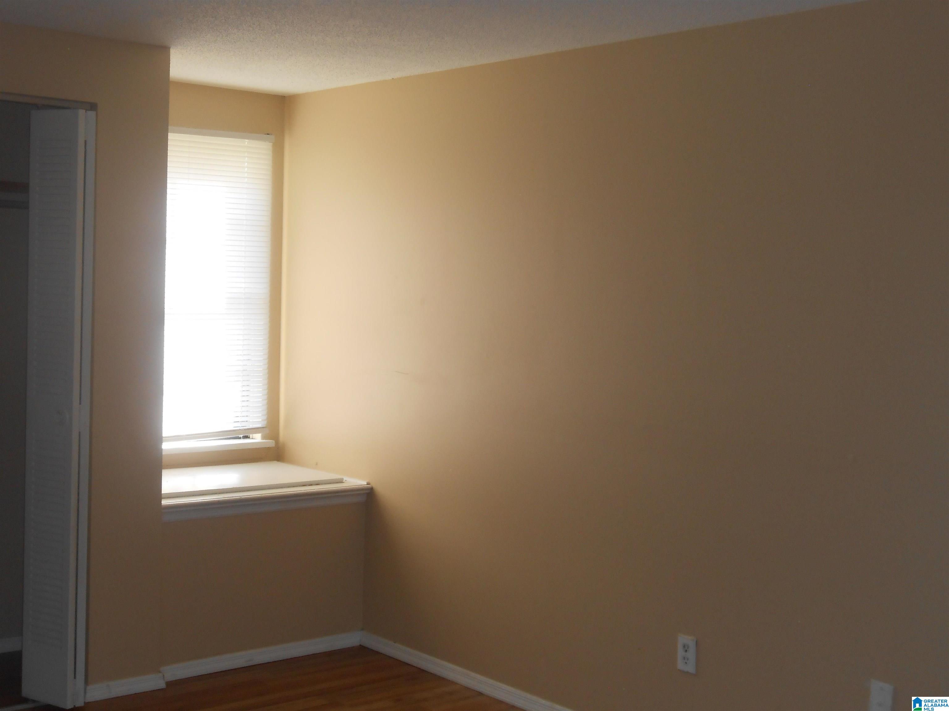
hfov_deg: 38.9
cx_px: 474
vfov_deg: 29.7
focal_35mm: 49
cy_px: 356
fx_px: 1343
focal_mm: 8.8
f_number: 4.8
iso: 200
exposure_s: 1/60
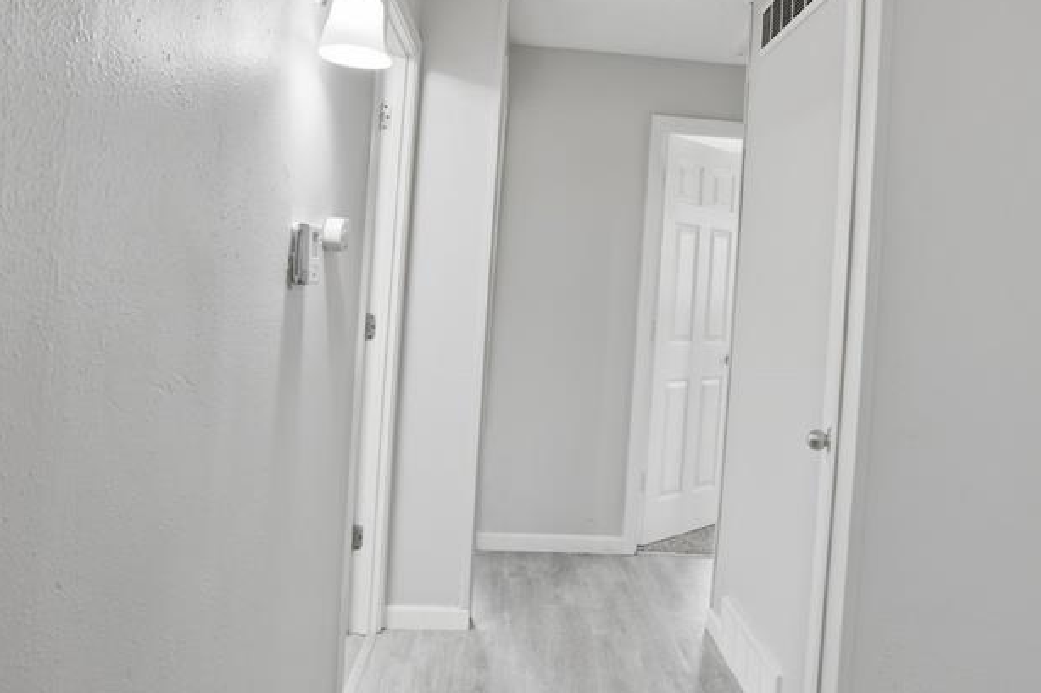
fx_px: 867
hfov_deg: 61.7
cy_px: 268
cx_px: 593
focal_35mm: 30
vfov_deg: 43.3
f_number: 9
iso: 500
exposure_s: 1/5
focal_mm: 18
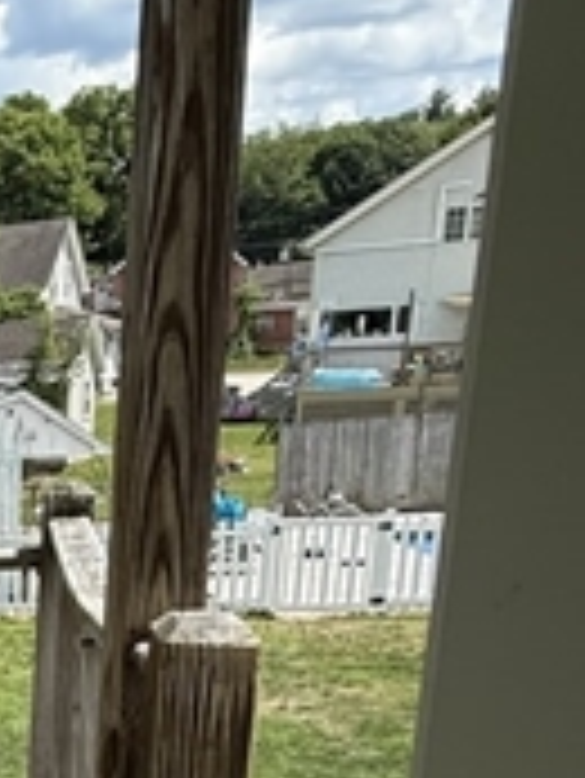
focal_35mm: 62
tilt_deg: -16.7
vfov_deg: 28.9
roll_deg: +3.8
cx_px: -423
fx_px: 1395
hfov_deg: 19.0
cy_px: 805
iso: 50
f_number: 2.2
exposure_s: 1/1211
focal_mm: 2.22
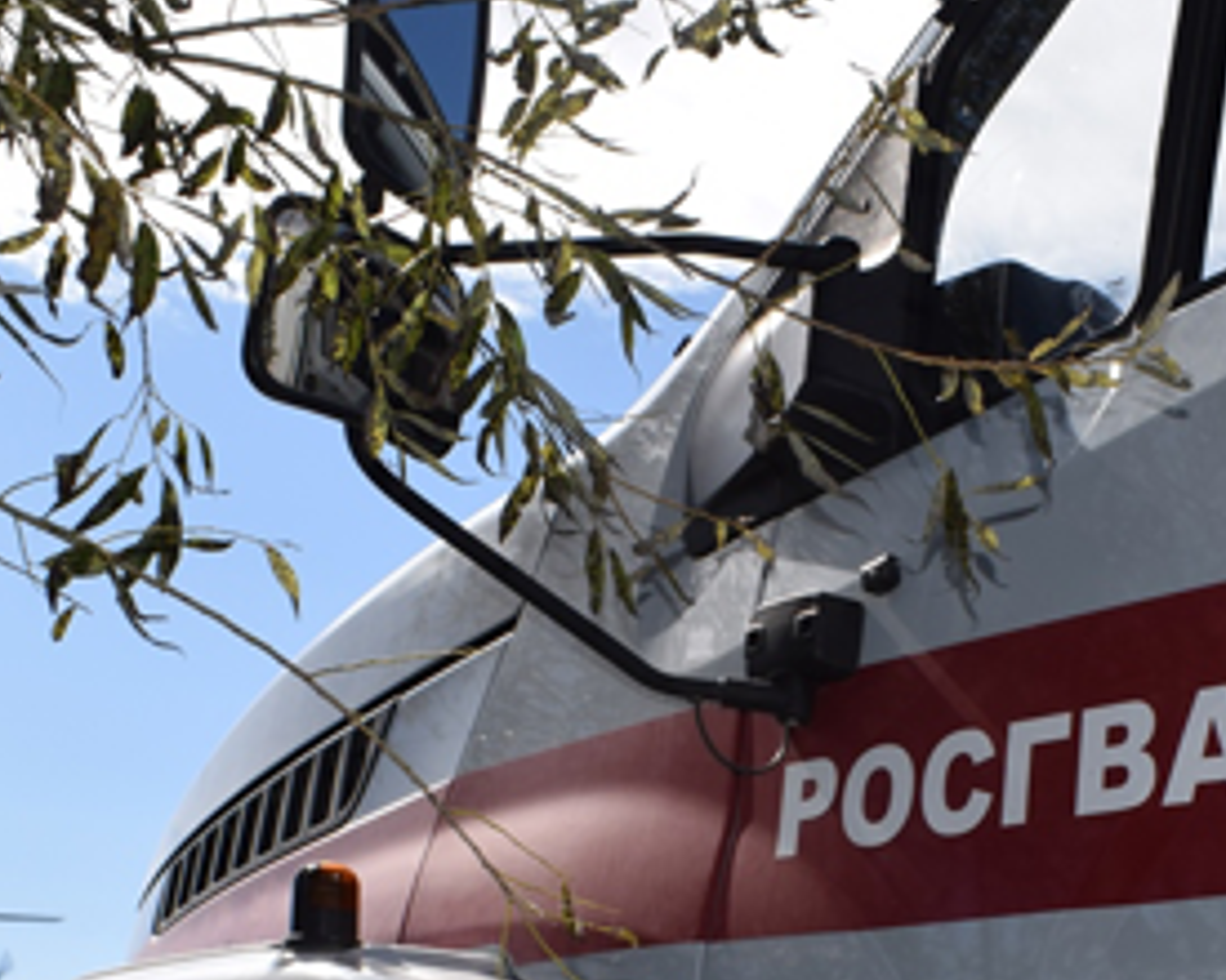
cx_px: 762
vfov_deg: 21.4
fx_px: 2504
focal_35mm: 69
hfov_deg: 27.4
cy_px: 971
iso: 100
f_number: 10
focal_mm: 18
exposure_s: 1/200
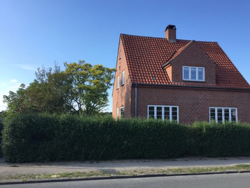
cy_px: 91
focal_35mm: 33
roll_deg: -0.1
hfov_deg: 55.3
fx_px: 238
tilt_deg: +4.6
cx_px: 133
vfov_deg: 42.9
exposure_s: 1/525
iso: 25
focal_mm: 3.3
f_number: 2.4
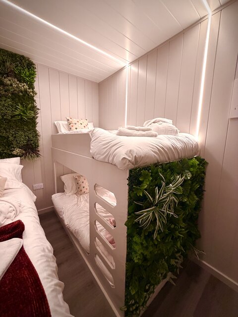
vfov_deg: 102.1
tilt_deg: -7.5
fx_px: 128
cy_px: 158
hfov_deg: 85.7
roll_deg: +0.6
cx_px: 119
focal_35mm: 14
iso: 320
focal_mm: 2.22
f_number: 2.2
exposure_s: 1/100
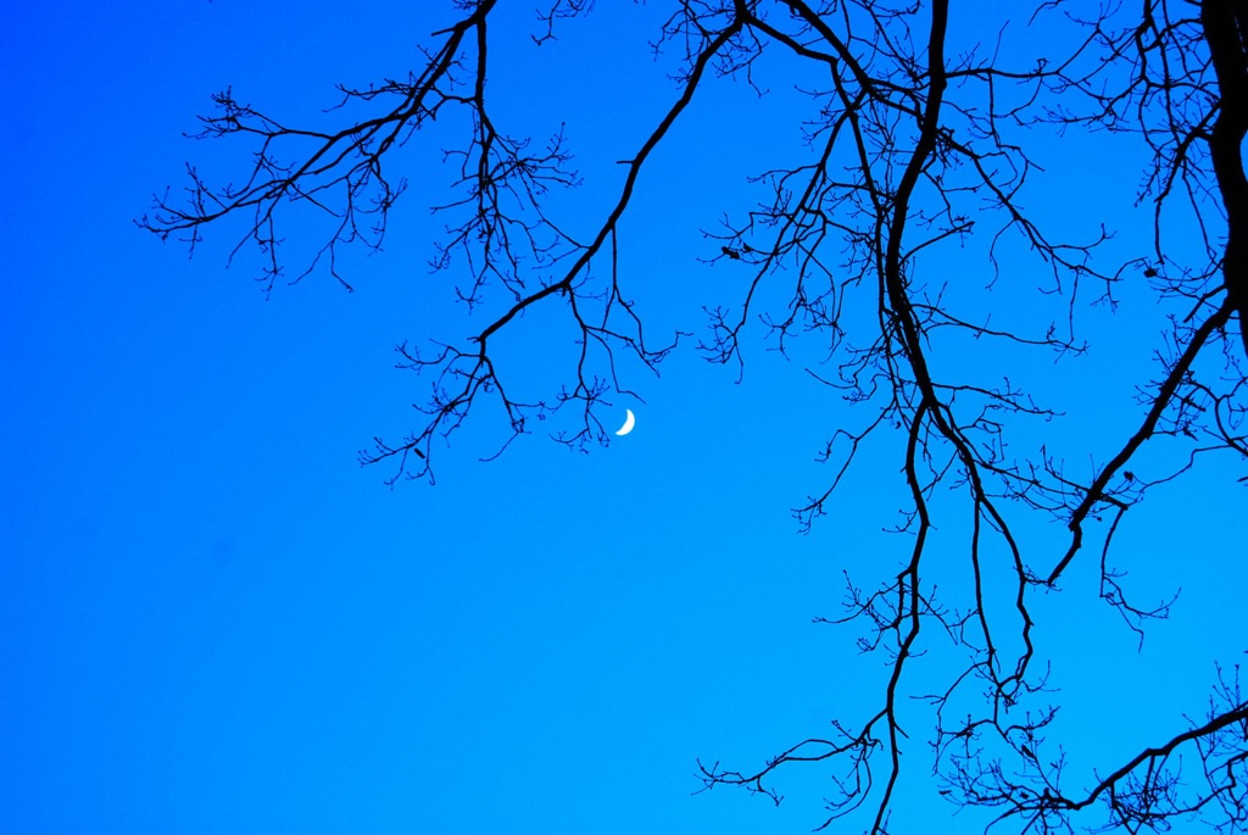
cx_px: 624
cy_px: 418
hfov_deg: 24.6
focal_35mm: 82
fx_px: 2863
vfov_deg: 16.6
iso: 400
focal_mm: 55
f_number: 5.6
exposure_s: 1/40
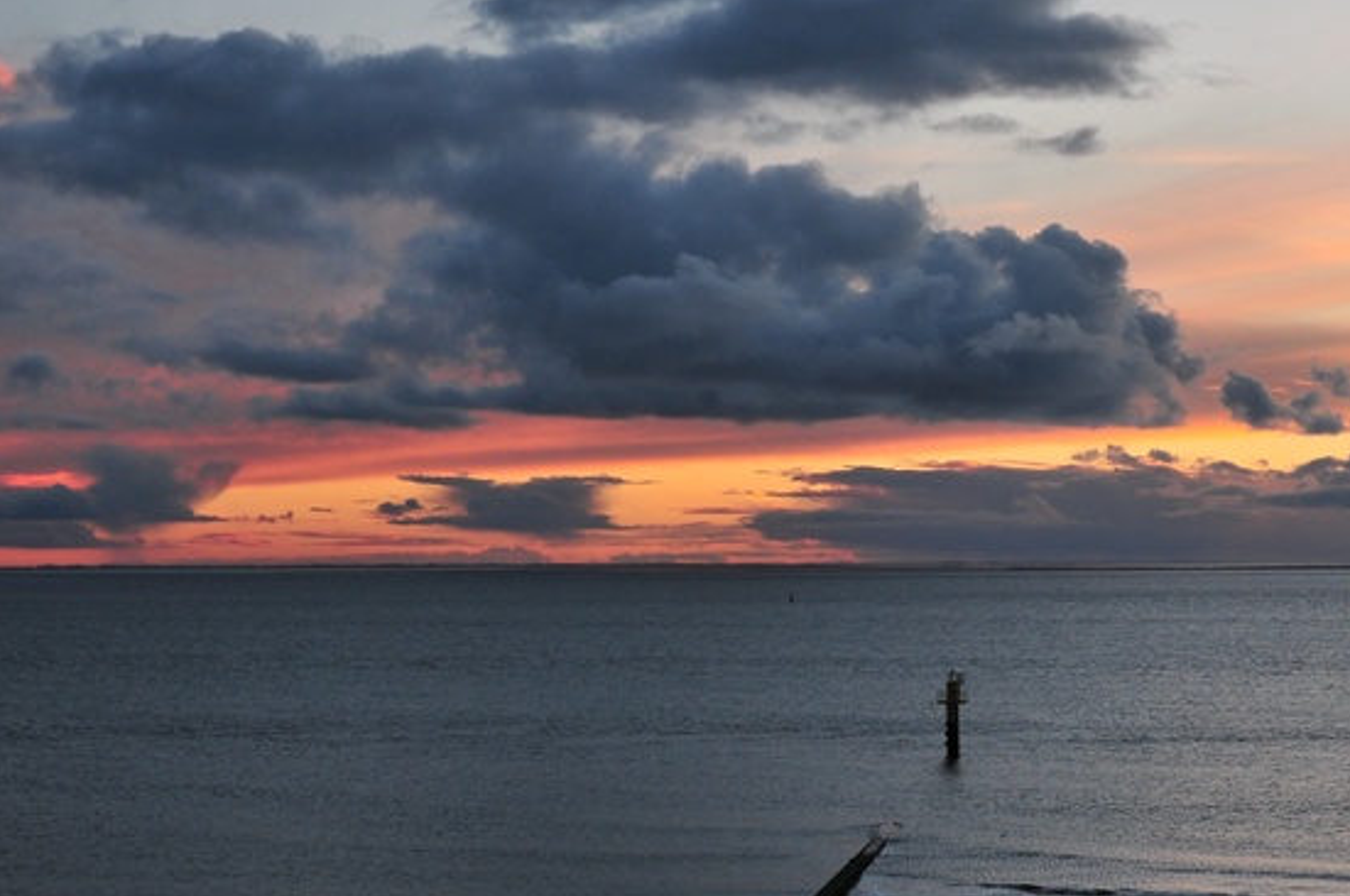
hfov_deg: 25.8
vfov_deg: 17.4
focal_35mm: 78
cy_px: 573
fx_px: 2922
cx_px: 938
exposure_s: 1/160
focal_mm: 28
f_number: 6.3
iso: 200
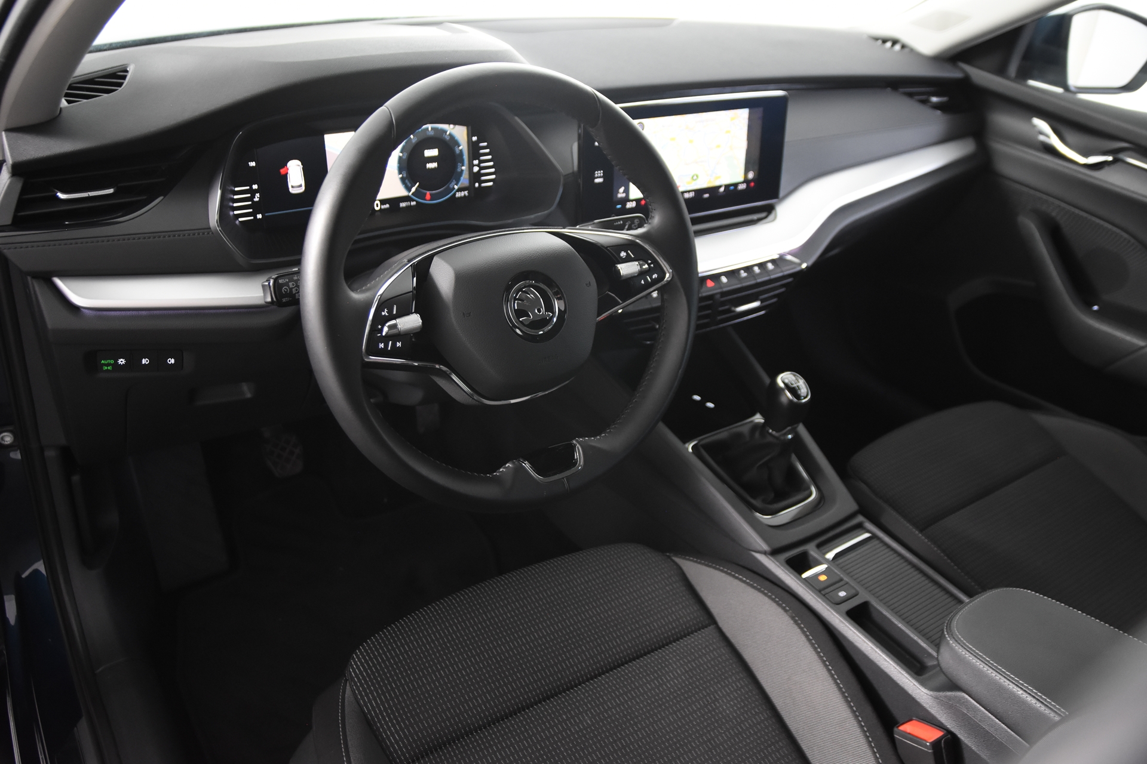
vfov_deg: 43.6
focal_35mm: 30
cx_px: 574
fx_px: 956
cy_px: 382
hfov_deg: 61.9
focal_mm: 20
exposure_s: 1/30
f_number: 2.8
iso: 1800
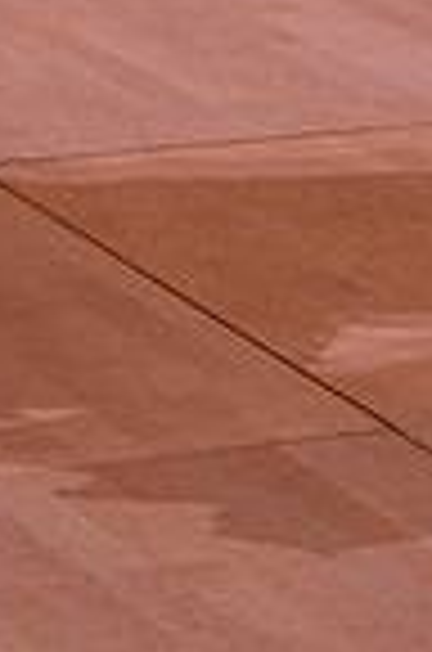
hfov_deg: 4.2
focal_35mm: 320
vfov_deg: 6.3
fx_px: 5787
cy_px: -553
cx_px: -416
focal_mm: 80
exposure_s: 1/250
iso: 2000
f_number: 5.6
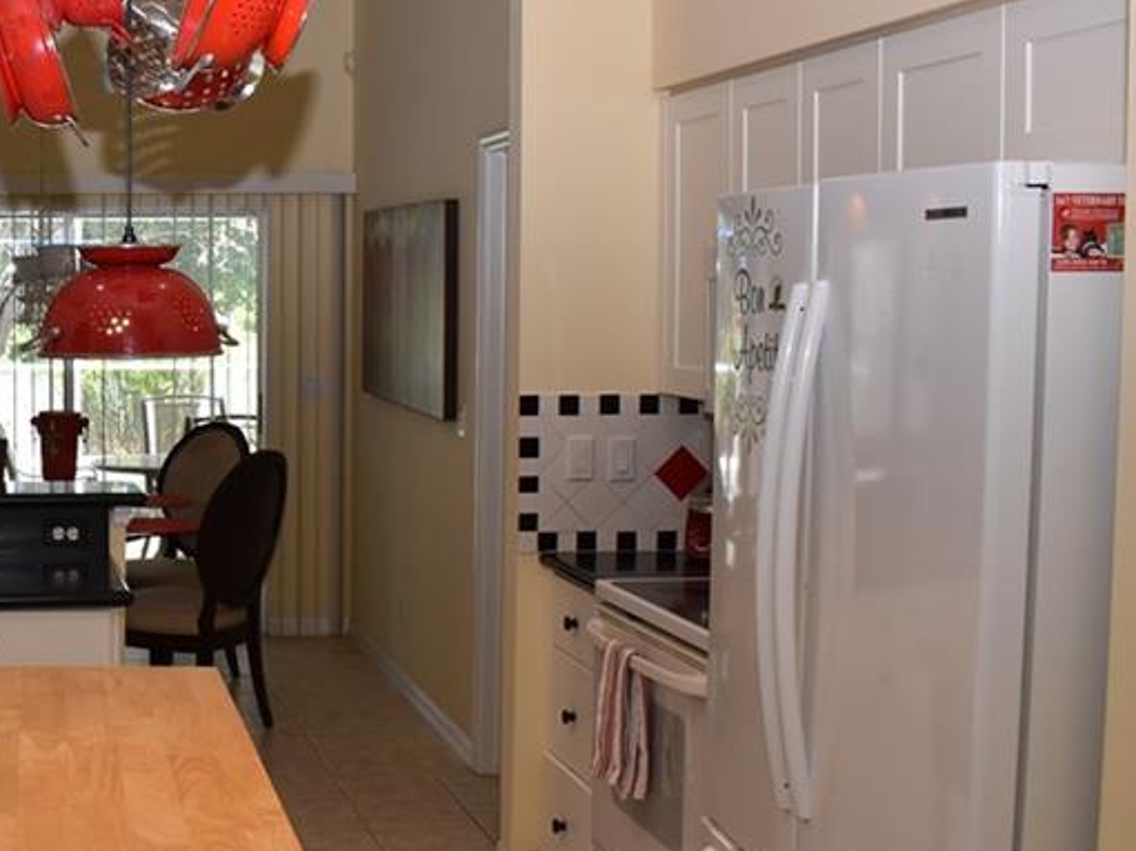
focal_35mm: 52
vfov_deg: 28.0
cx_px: 58
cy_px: 434
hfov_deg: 34.2
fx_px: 1706
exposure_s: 1/125
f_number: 5.6
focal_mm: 18
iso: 400
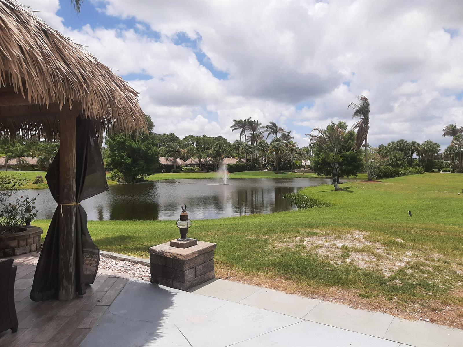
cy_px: 174
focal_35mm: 26
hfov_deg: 67.3
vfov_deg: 53.1
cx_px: 232
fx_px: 348
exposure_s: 1/3984
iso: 40
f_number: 1.7
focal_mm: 3.93
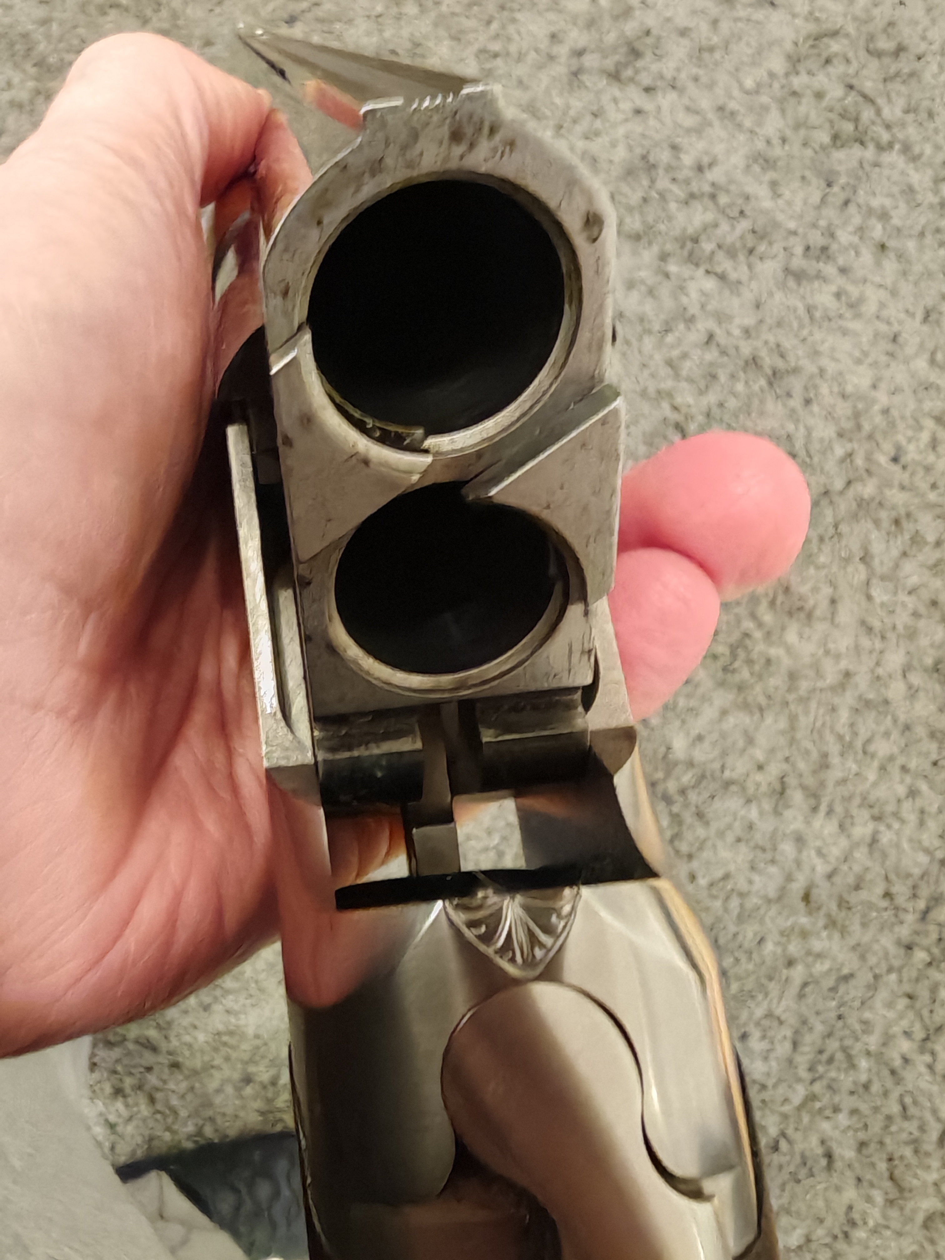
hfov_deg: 51.4
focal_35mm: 27
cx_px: 472
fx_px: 983
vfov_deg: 65.3
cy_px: 630
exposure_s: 1/20
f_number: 2
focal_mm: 1.82
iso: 1250
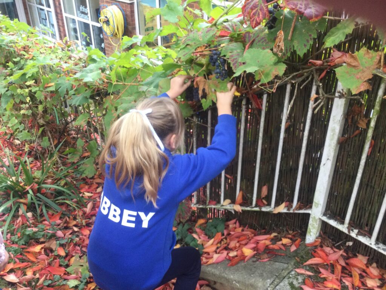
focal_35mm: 31
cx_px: 193
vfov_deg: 45.4
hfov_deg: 58.4
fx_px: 346
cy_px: 145
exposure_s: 1/33
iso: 80
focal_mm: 3.3
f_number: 2.4
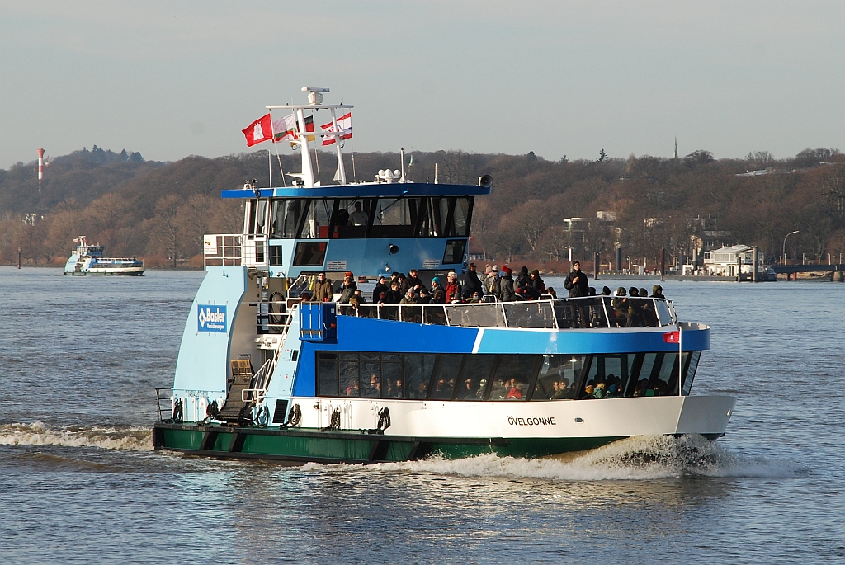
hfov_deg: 11.0
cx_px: 422
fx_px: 4405
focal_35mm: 188
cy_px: 282
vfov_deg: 7.3
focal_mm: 125
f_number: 10
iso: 200
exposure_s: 1/200
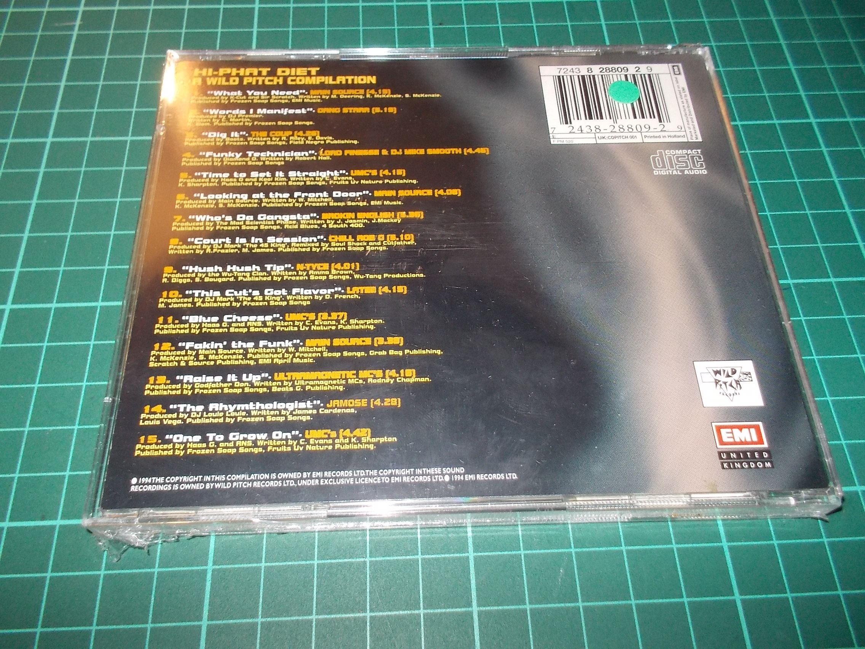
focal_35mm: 29
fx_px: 725
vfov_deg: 48.2
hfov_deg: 61.7
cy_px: 324
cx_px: 432
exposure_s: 1/30
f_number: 3.3
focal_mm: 4.1
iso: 200
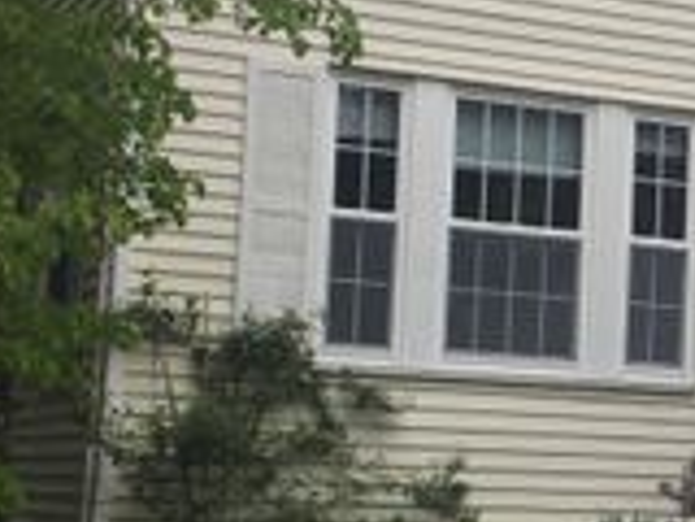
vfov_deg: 13.6
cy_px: 331
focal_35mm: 109
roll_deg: -1.9
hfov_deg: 17.2
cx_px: 856
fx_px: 2188
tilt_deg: +4.6
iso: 32
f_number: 2.2
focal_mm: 4.15
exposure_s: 1/527
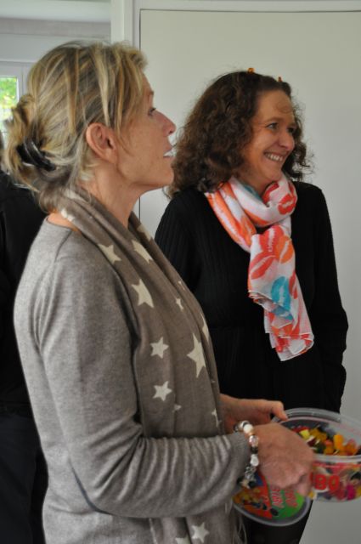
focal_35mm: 51
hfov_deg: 26.4
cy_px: 272
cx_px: 180
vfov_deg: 38.9
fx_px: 769
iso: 800
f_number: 4.5
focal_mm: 34
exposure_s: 1/50
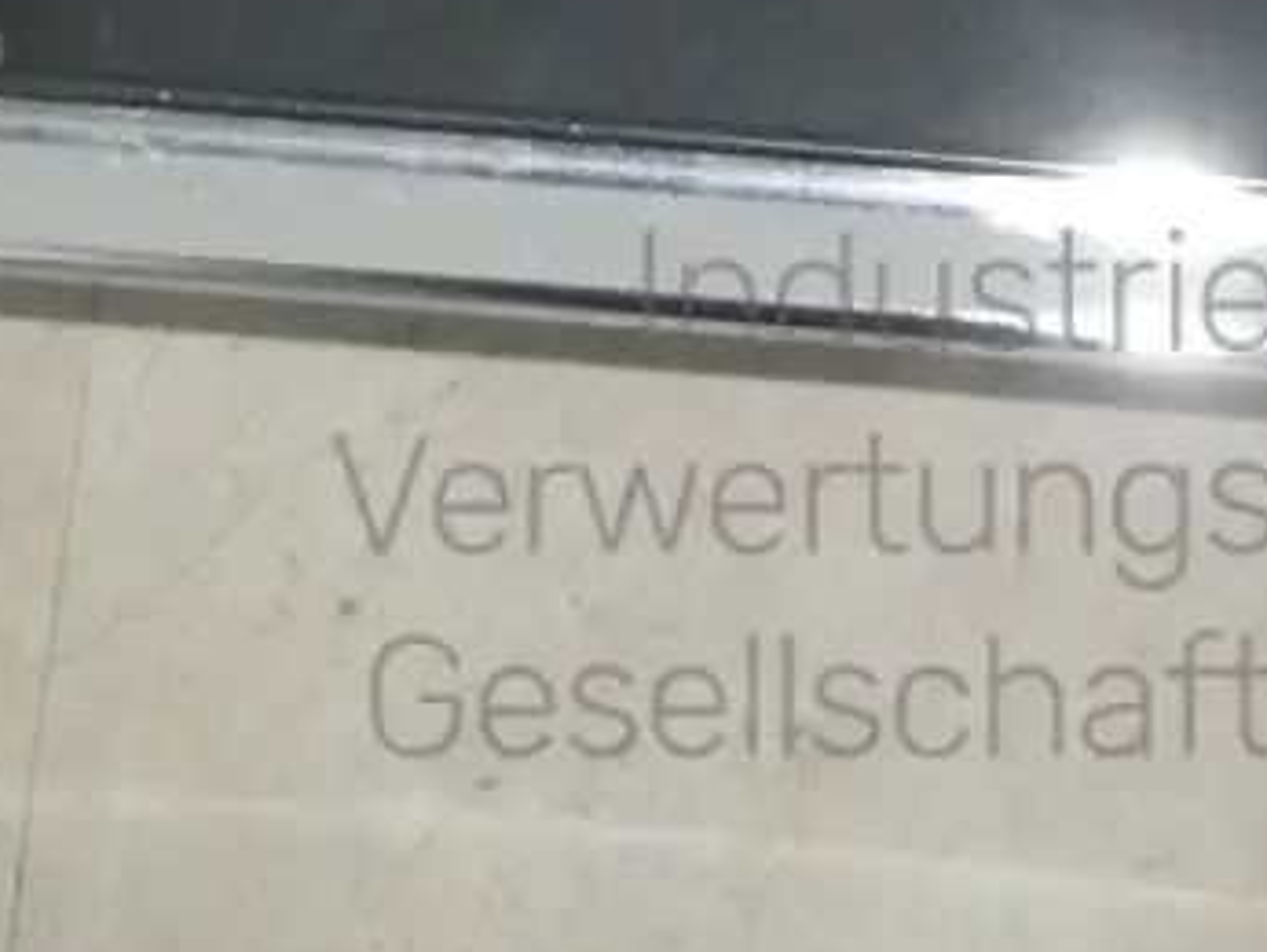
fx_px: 4871
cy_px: -1347
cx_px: 853
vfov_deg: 9.8
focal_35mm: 133
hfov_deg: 14.8
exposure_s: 1/60
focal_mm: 4.3
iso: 800
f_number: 3.3
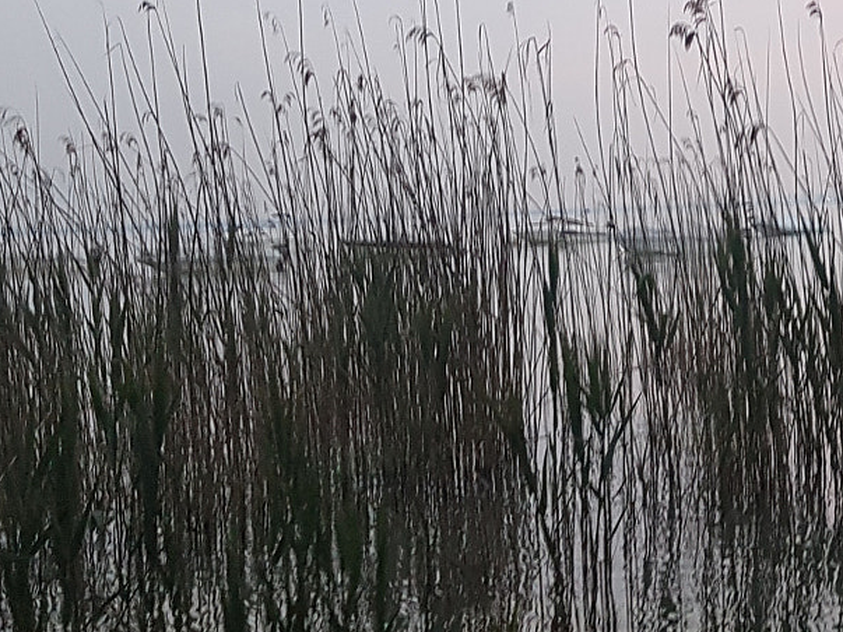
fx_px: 1680
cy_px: 264
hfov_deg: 26.3
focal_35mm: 69
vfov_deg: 21.3
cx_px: 889
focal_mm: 4.2
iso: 125
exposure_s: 1/50
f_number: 1.7
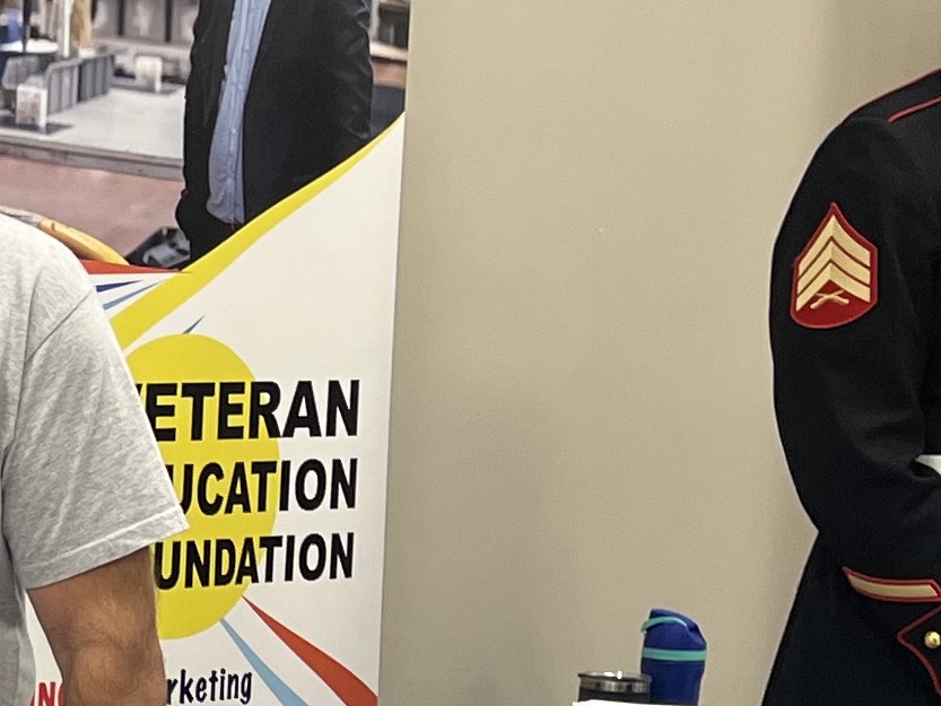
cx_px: -537
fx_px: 3099
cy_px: 1105
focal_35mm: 114
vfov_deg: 12.3
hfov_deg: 15.7
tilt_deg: -11.6
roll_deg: +0.1
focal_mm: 5.1
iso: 80
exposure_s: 1/60
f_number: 1.6
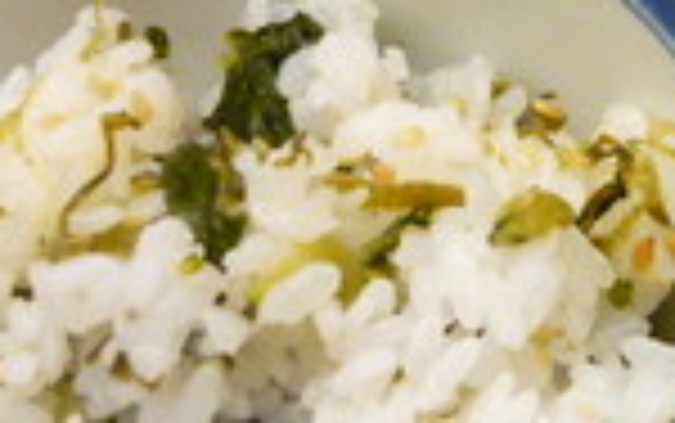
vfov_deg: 13.1
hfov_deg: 20.3
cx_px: 716
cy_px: -56
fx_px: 1804
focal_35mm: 98
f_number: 2.8
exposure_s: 1/10
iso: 400
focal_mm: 5.5
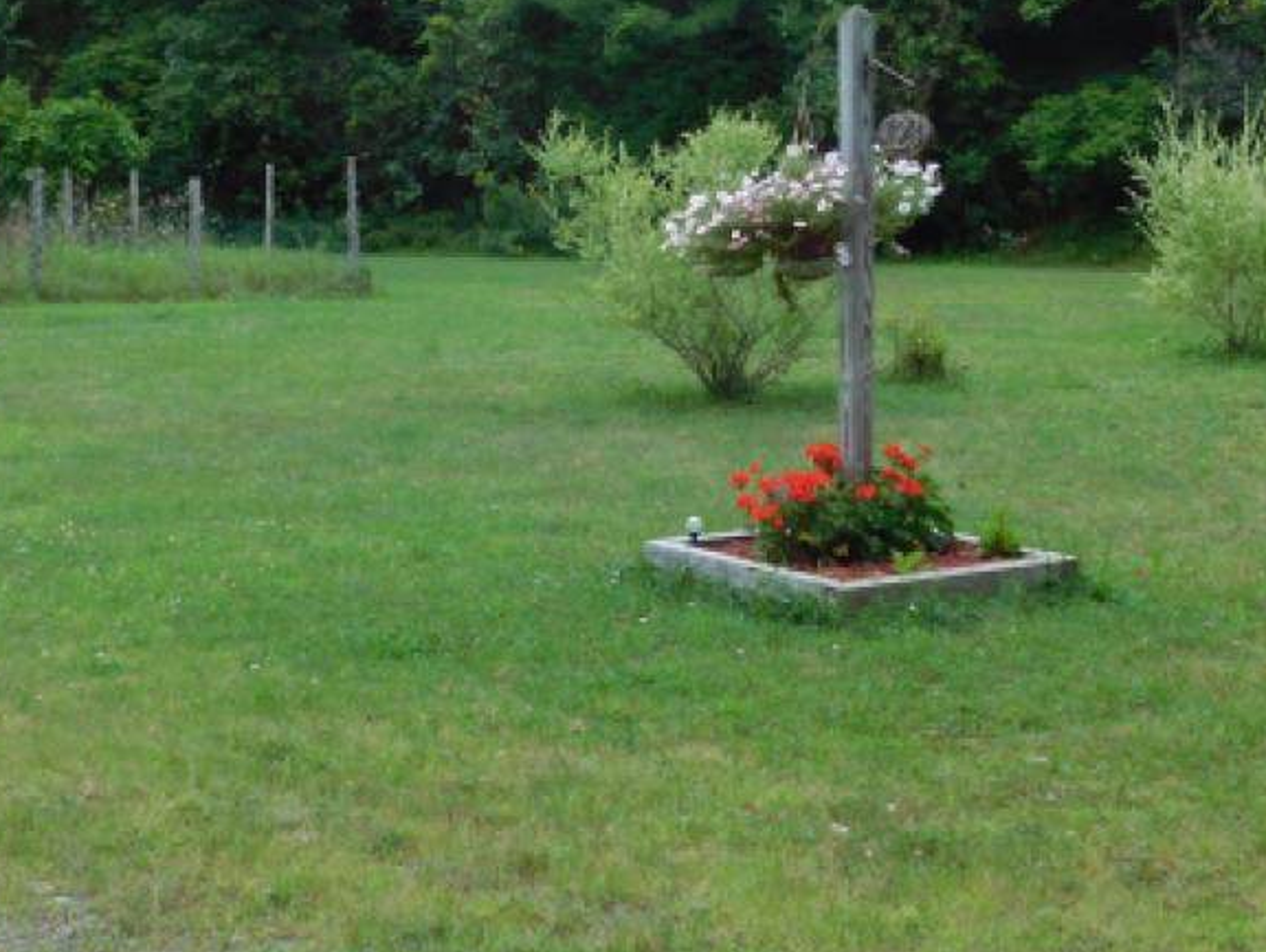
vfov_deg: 22.7
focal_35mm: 64
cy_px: 199
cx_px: 534
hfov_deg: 30.2
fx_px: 2343
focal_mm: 6.3
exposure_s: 1/400
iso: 125
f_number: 3.5
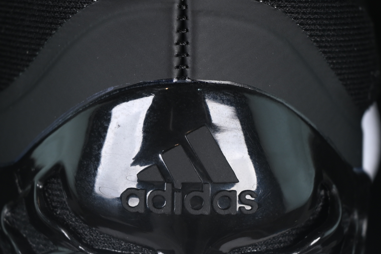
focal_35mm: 147
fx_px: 1556
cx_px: 175
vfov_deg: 9.3
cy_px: 163
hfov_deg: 14.0
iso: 160
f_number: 6.3
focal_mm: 50
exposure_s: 1/50
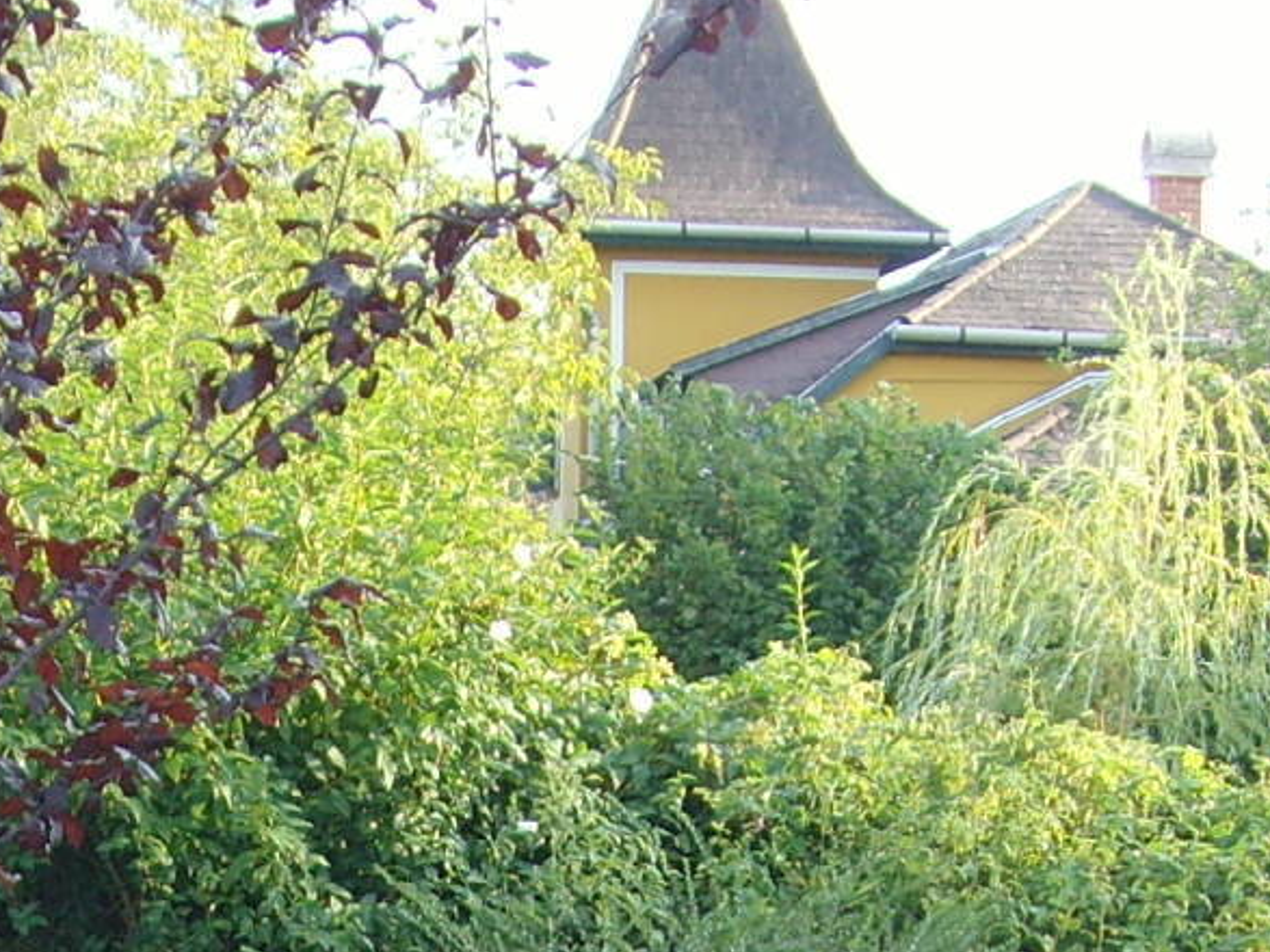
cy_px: 1489
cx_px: 89
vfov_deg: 10.5
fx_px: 4989
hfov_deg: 14.3
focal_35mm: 136
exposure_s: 1/90
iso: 80
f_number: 3.5
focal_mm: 6.6
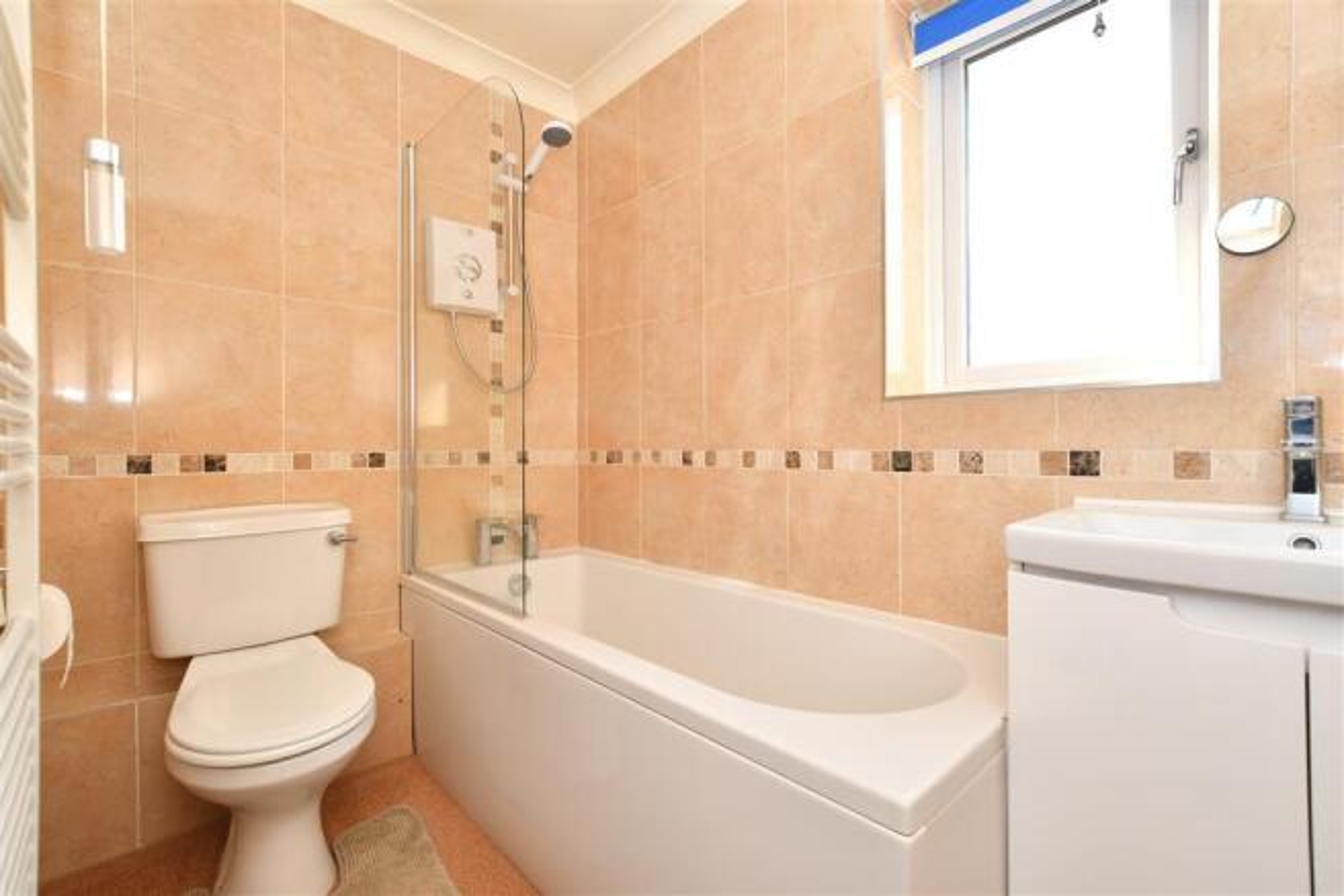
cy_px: 448
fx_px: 560
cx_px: 672
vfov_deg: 77.3
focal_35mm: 15
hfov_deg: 100.4
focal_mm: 10
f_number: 8
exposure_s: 1/25
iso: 500
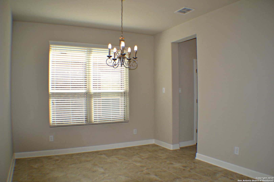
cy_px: 91
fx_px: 251
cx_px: 137
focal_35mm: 33
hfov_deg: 57.2
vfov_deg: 40.0
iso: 140
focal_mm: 22
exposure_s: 1/125
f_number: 4
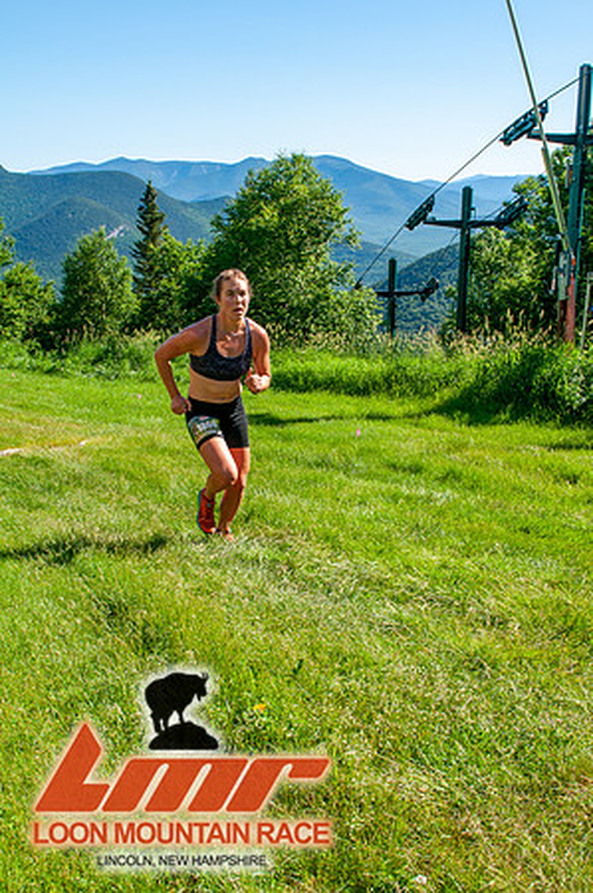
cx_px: 296
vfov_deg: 53.2
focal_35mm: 36
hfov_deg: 36.8
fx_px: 891
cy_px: 446
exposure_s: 1/400
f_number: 8
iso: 200
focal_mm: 24
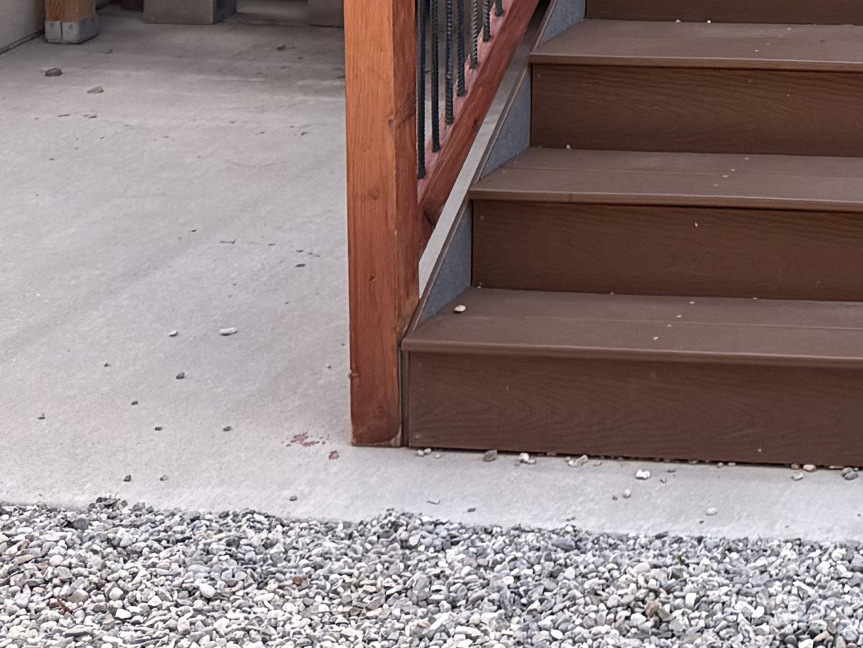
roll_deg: -0.5
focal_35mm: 106
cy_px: -651
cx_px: 1383
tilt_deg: -0.7
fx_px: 2643
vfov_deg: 12.3
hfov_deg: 16.5
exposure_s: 1/632
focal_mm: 6.76
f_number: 1.78
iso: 80
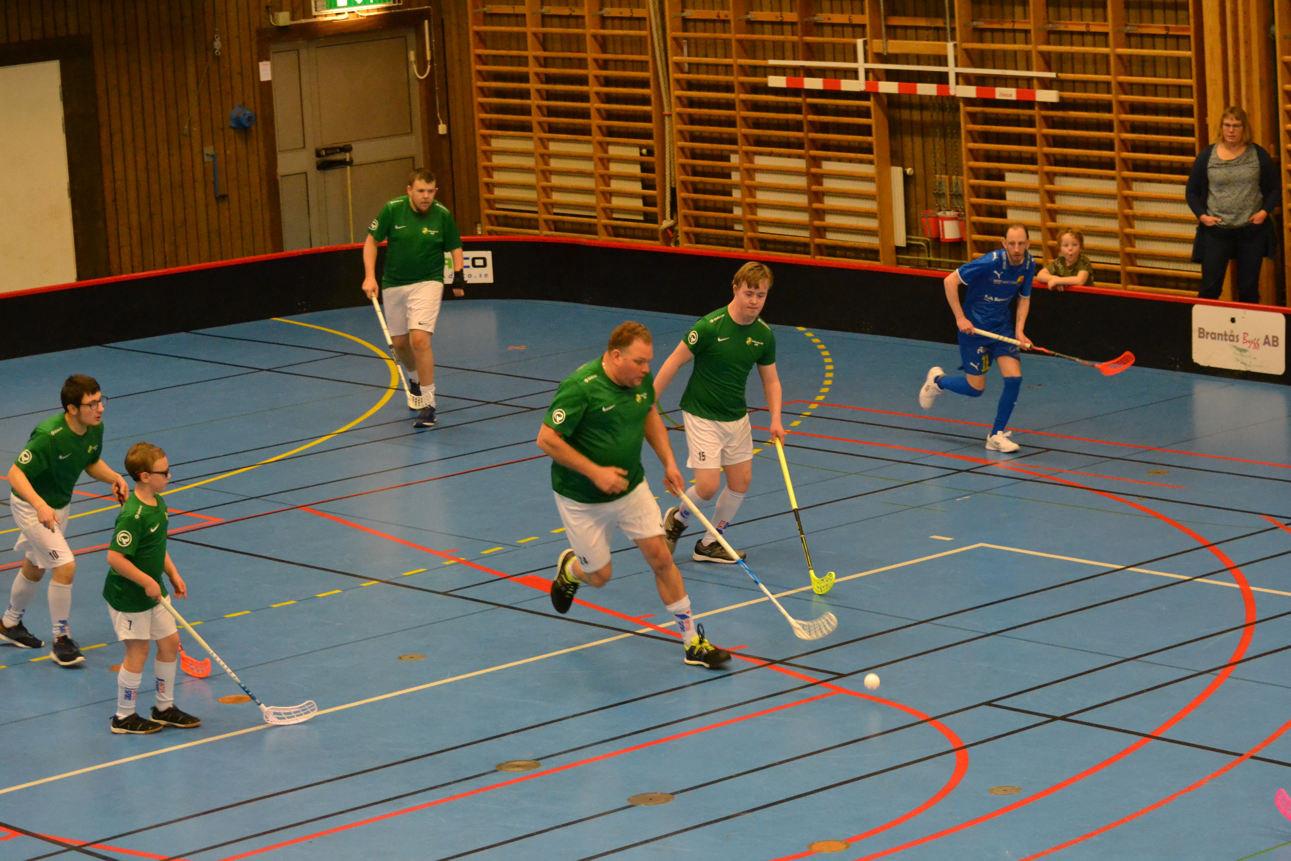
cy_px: 430
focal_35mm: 105
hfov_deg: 19.5
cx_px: 646
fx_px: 3765
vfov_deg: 13.0
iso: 3200
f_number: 4.5
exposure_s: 1/160
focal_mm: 70
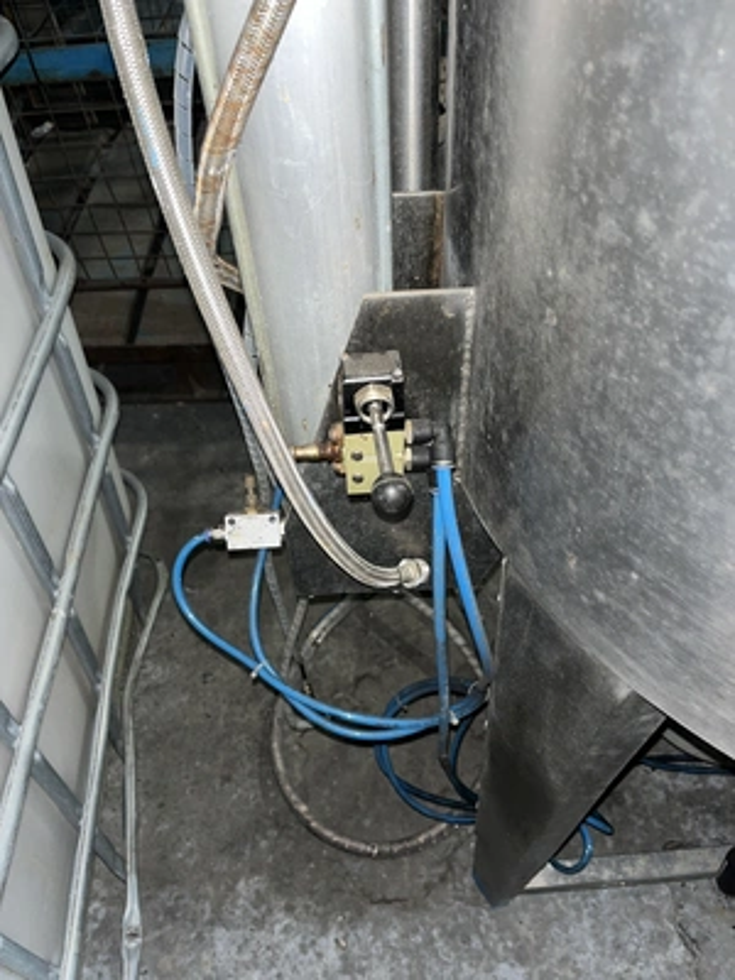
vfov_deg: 67.3
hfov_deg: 53.1
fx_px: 736
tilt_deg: -51.4
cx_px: 368
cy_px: 490
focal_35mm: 26
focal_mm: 5.1
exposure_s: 1/17
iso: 32
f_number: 1.6
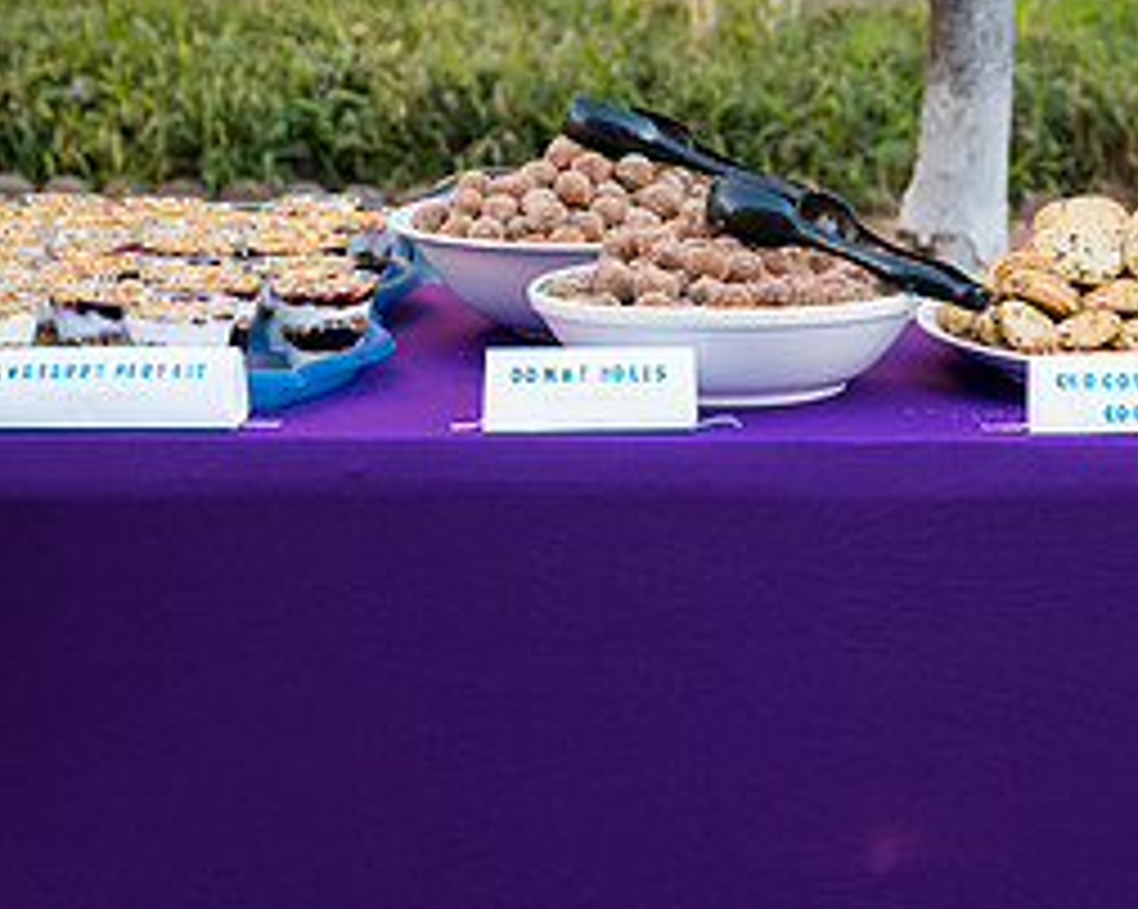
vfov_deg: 13.7
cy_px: 261
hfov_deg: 16.9
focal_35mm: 112
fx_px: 3769
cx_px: 1008
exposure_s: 1/250
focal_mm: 52
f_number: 4
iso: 720
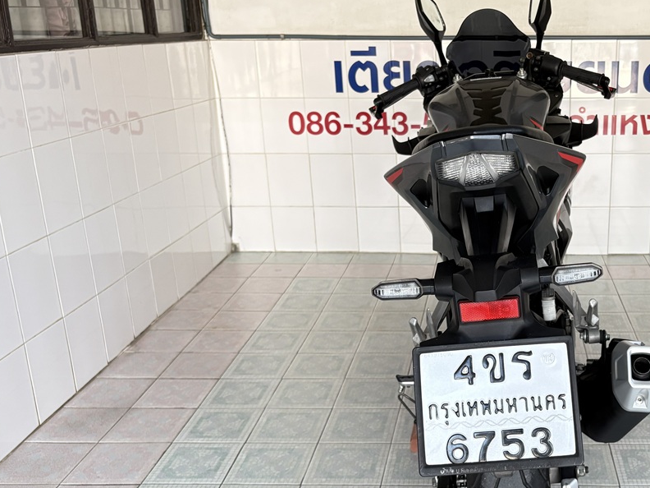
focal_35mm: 42
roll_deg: +0.4
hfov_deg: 43.1
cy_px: 279
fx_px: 789
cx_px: 500
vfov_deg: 34.3
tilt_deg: -18.5
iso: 125
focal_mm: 5.96
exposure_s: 1/122
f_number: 1.6
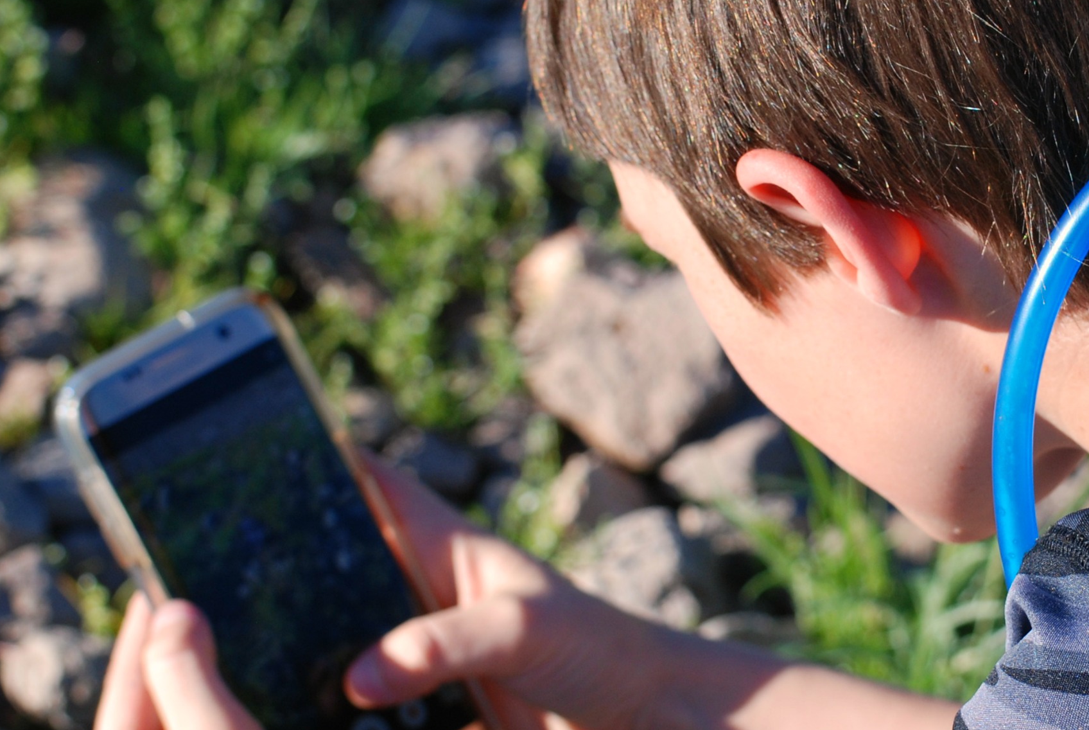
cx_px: 811
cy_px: 401
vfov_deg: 6.7
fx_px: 6210
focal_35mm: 205
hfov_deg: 10.0
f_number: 5.6
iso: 200
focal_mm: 70
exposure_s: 1/500
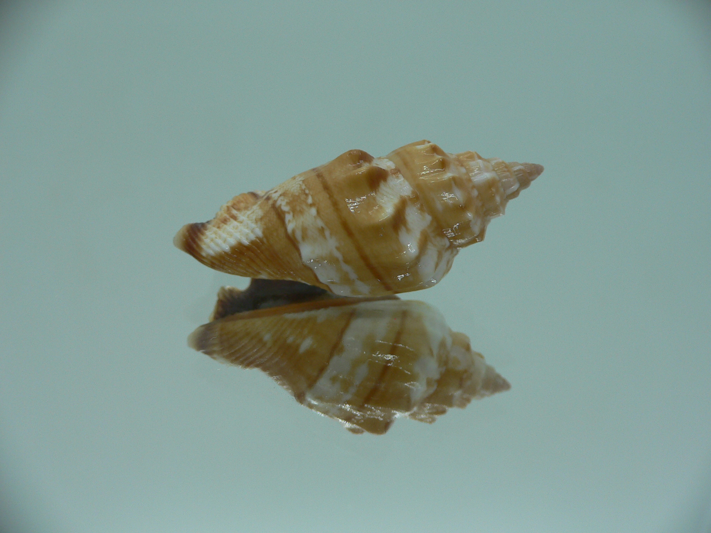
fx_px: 719
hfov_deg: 52.6
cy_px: 266
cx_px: 356
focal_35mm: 35
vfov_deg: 40.7
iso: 80
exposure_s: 1/60
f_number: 2.8
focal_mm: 4.6
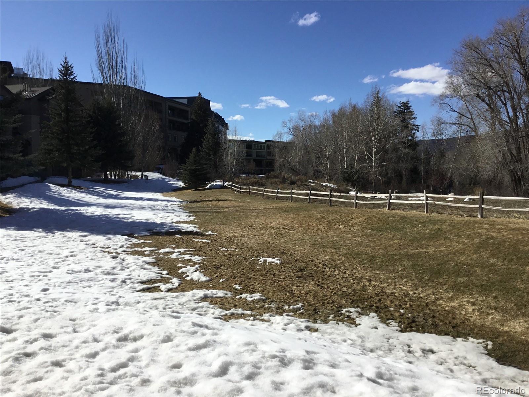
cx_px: 264
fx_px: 474
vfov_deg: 45.4
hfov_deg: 58.4
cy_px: 198
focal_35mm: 31
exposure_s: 1/2717
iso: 25
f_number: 2.4
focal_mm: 3.3
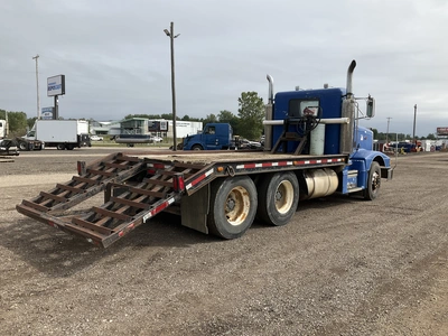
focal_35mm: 29
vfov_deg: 48.2
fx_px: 375
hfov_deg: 61.7
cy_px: 168
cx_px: 224
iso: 25
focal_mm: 3
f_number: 1.8
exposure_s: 1/2141
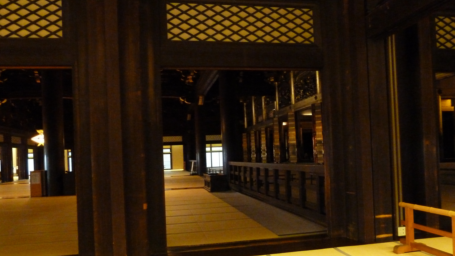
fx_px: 338
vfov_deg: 41.3
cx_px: 225
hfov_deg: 67.9
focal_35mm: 28
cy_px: 156
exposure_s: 1/10
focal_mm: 4.1
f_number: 3.3
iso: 800
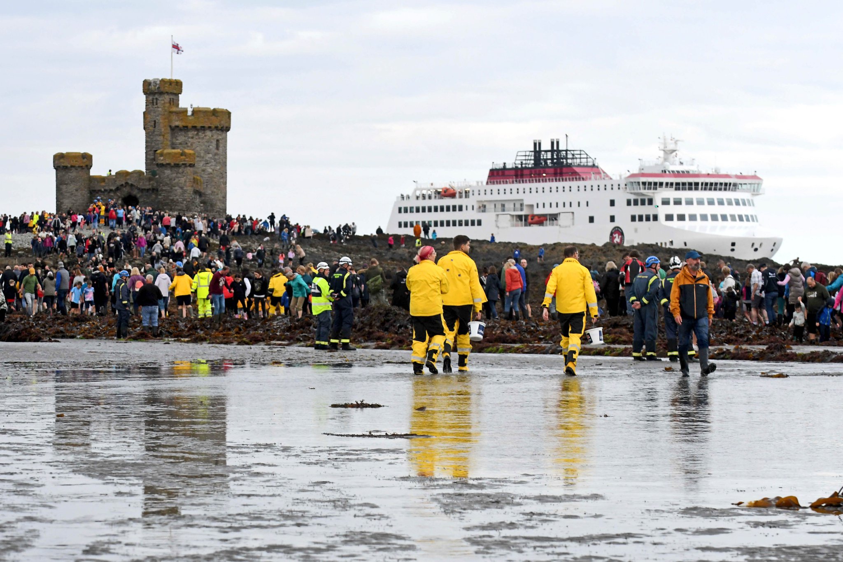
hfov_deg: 14.0
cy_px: 281
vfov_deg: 9.3
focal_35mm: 147
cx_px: 422
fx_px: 3442
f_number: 11
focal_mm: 98
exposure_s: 1/500
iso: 1600
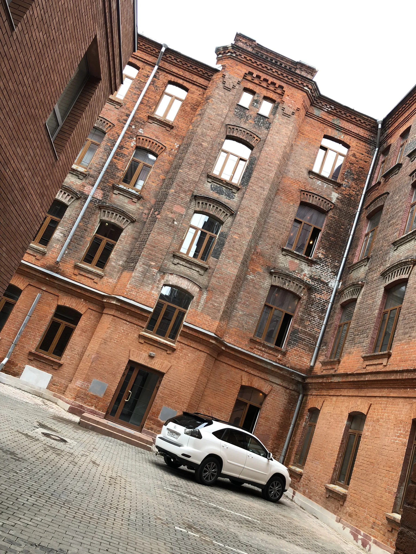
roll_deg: -22.2
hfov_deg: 49.7
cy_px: 277
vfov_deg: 63.4
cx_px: 208
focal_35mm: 28
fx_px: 449
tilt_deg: +20.0
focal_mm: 4
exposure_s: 1/100
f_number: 1.8
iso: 25
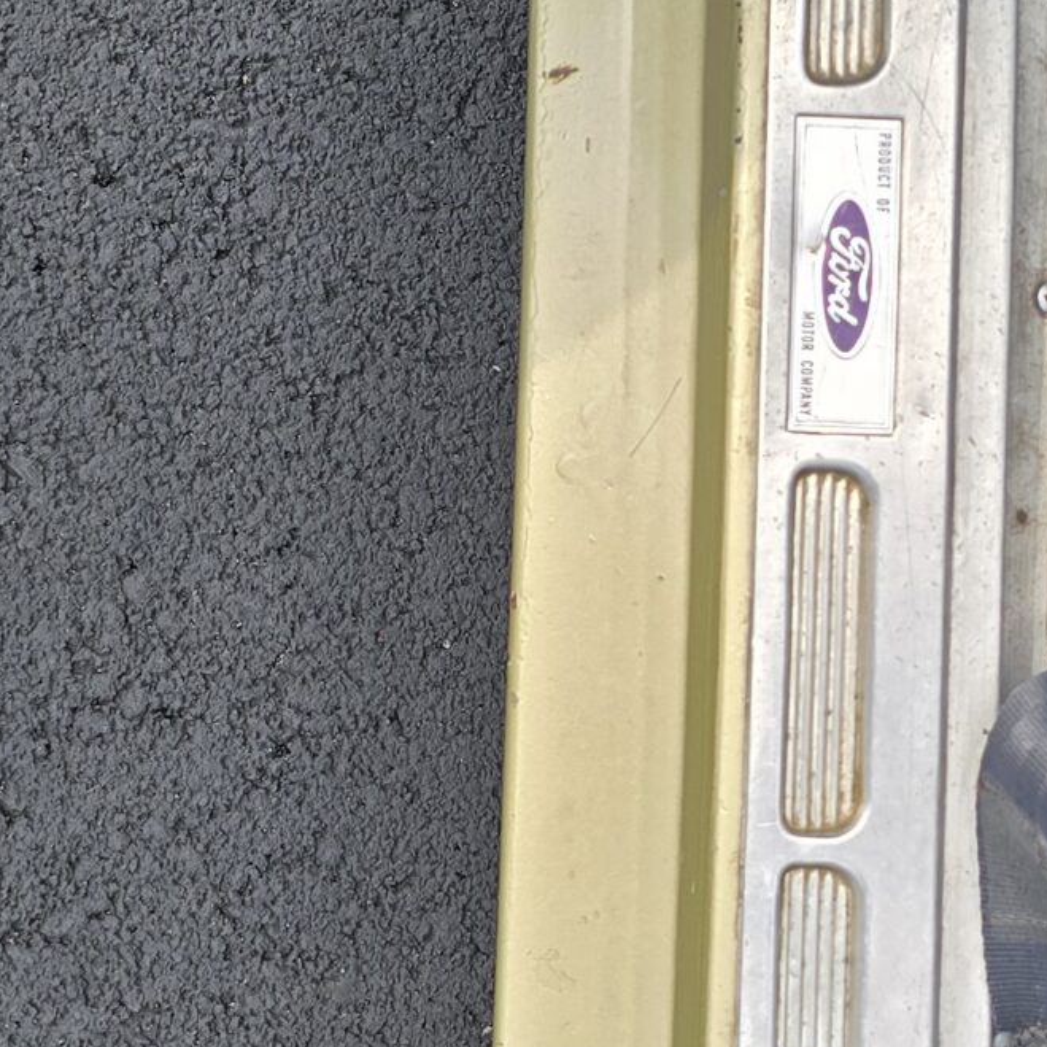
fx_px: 2703
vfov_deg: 21.9
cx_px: 826
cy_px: 477
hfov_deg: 21.7
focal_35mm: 79
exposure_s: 1/329
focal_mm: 6.3
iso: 12
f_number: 1.7
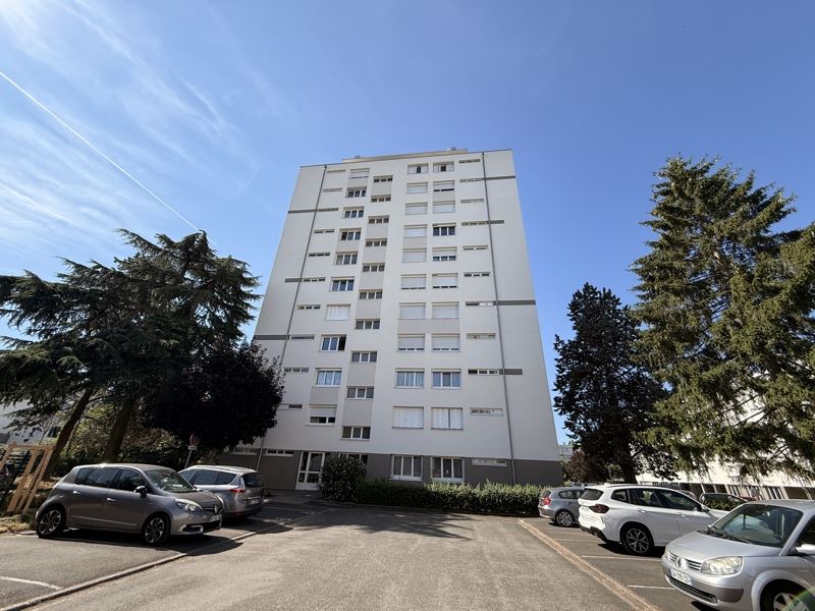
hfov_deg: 102.1
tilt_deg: +26.6
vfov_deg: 85.7
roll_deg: -3.1
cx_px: 408
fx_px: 330
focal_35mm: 14
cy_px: 306
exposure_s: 1/1399
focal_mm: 2.22
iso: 50
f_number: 2.2
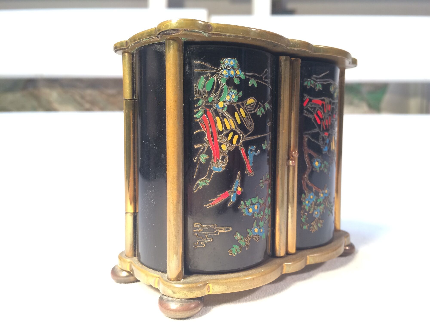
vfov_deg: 48.2
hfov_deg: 61.7
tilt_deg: -4.5
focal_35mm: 29
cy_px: 161
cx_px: 215
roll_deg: +0.7
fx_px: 360
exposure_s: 1/33
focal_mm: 4.15
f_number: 2.2
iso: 50
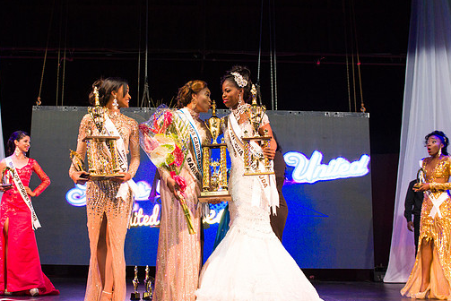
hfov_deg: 46.2
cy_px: 162
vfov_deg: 31.9
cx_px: 188
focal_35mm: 42
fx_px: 526
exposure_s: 1/160
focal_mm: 27
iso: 4000
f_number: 5
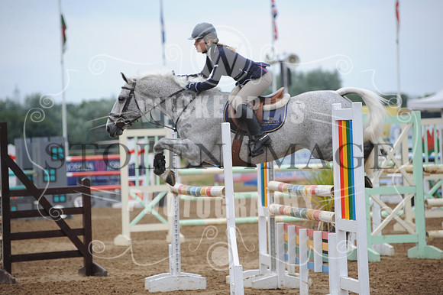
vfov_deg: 6.9
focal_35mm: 200
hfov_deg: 10.3
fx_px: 2460
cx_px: 222
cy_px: 148
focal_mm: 200
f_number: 5.6
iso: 1000
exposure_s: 1/1600
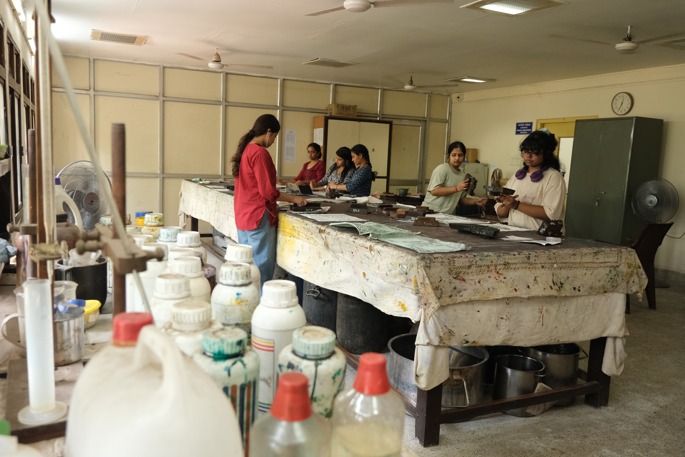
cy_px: 228
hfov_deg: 63.7
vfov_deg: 45.0
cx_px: 342
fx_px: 552
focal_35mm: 29
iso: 1600
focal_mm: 19.2
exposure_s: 1/100
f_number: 4
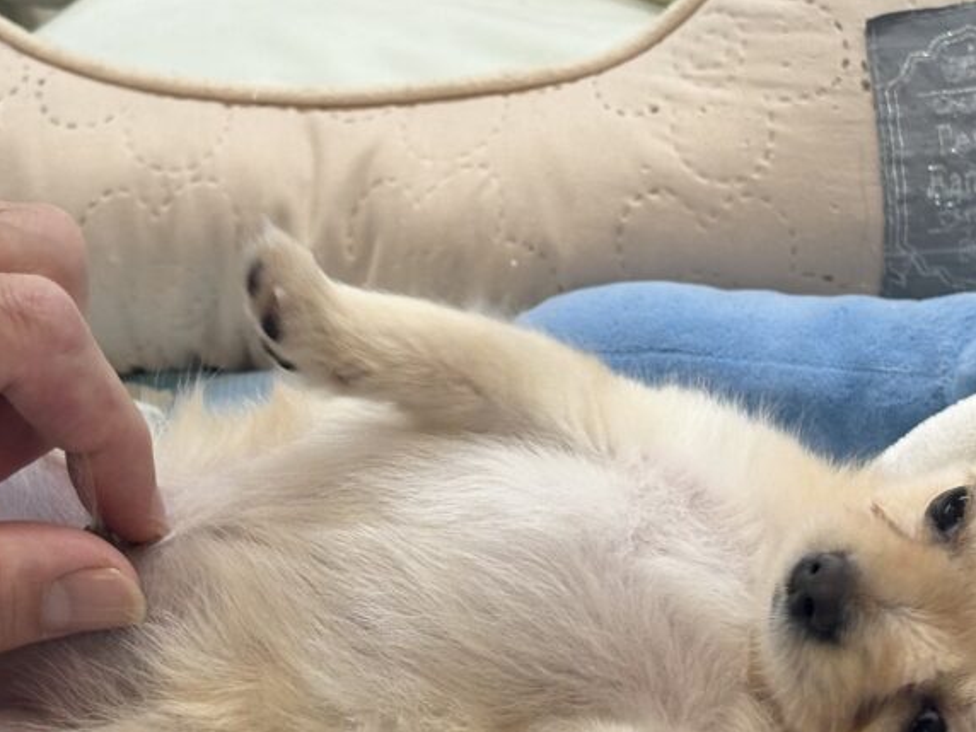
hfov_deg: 18.0
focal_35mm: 109
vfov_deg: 13.6
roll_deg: +4.0
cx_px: 461
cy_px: 381
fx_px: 3073
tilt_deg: -17.7
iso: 50
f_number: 1.6
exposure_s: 1/100
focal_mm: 5.96
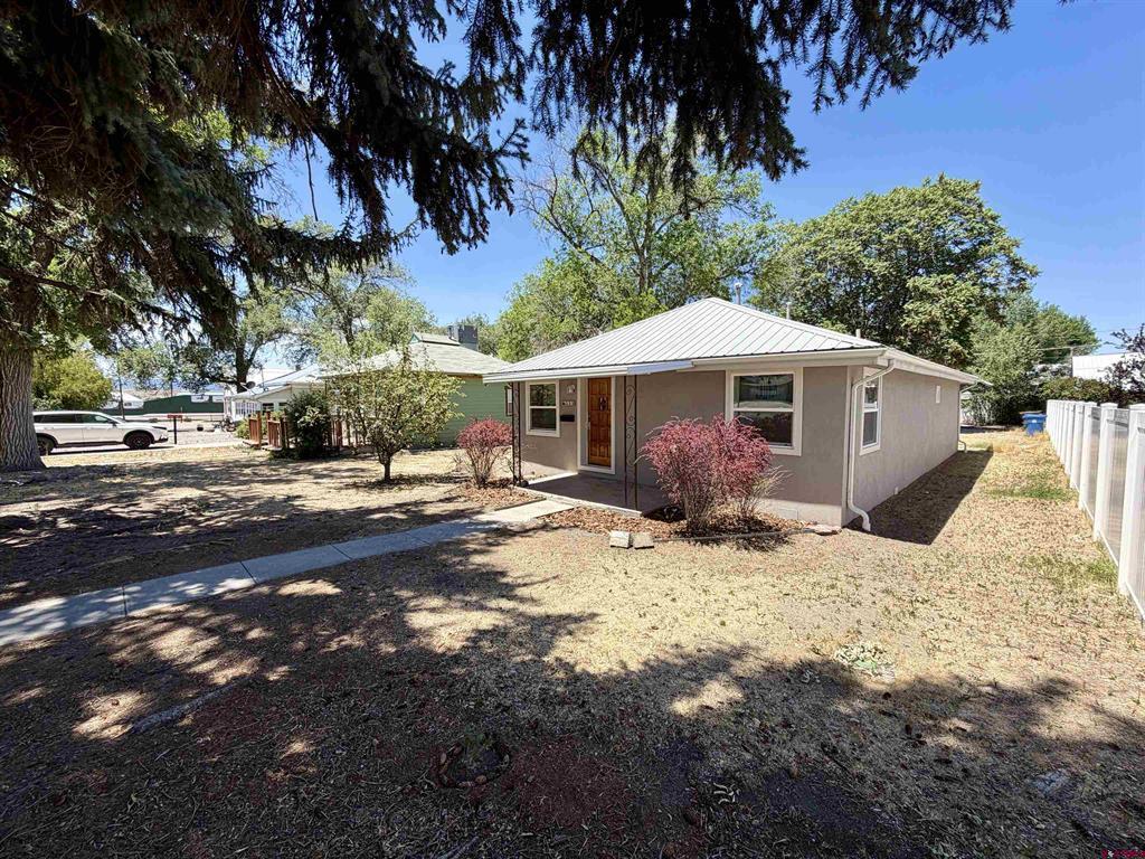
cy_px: 430
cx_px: 572
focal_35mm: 14
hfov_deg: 102.1
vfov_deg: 85.7
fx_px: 463
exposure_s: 1/770
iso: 32
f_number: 2.2
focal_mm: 2.22
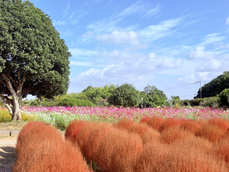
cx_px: 114
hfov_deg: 39.7
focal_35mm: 48
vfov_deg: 30.3
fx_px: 318
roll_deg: +0.1
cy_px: 86
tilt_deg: +3.3
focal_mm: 6.76
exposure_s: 1/4878
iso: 64
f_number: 1.78
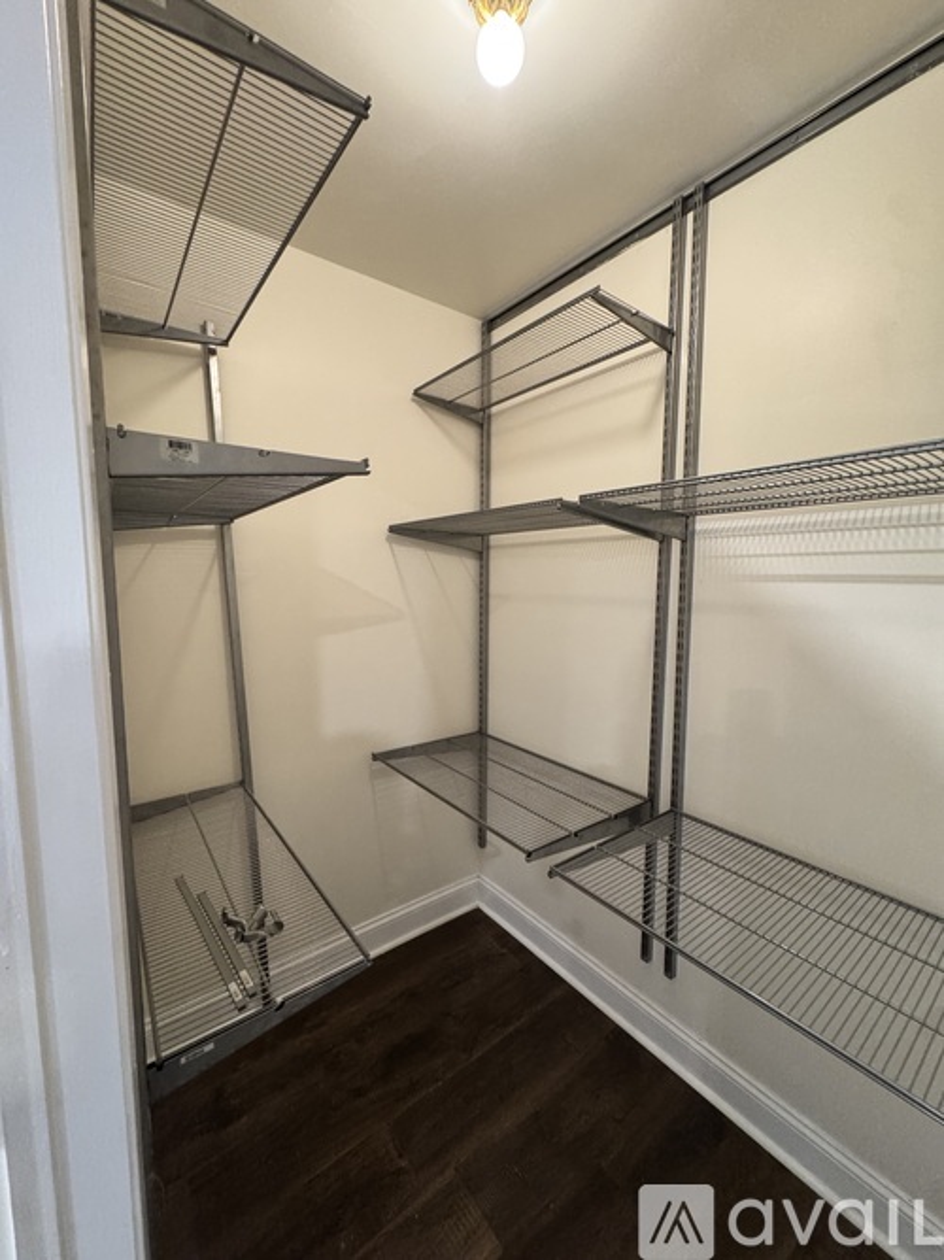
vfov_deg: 102.1
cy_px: 630
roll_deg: -1.3
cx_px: 472
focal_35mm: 14
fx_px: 509
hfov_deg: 85.7
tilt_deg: -8.3
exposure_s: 1/60
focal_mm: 2.22
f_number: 2.2
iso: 640
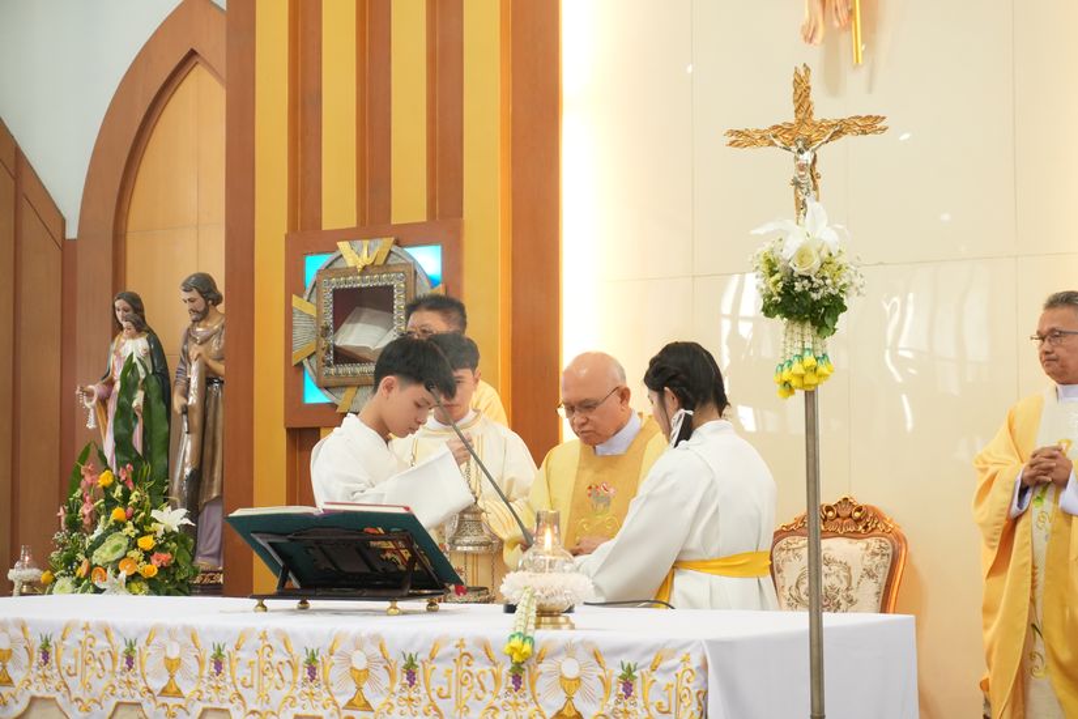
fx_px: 2246
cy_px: 360
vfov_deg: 18.2
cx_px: 539
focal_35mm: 75
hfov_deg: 27.0
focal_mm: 50
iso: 1600
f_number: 6.3
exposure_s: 1/60
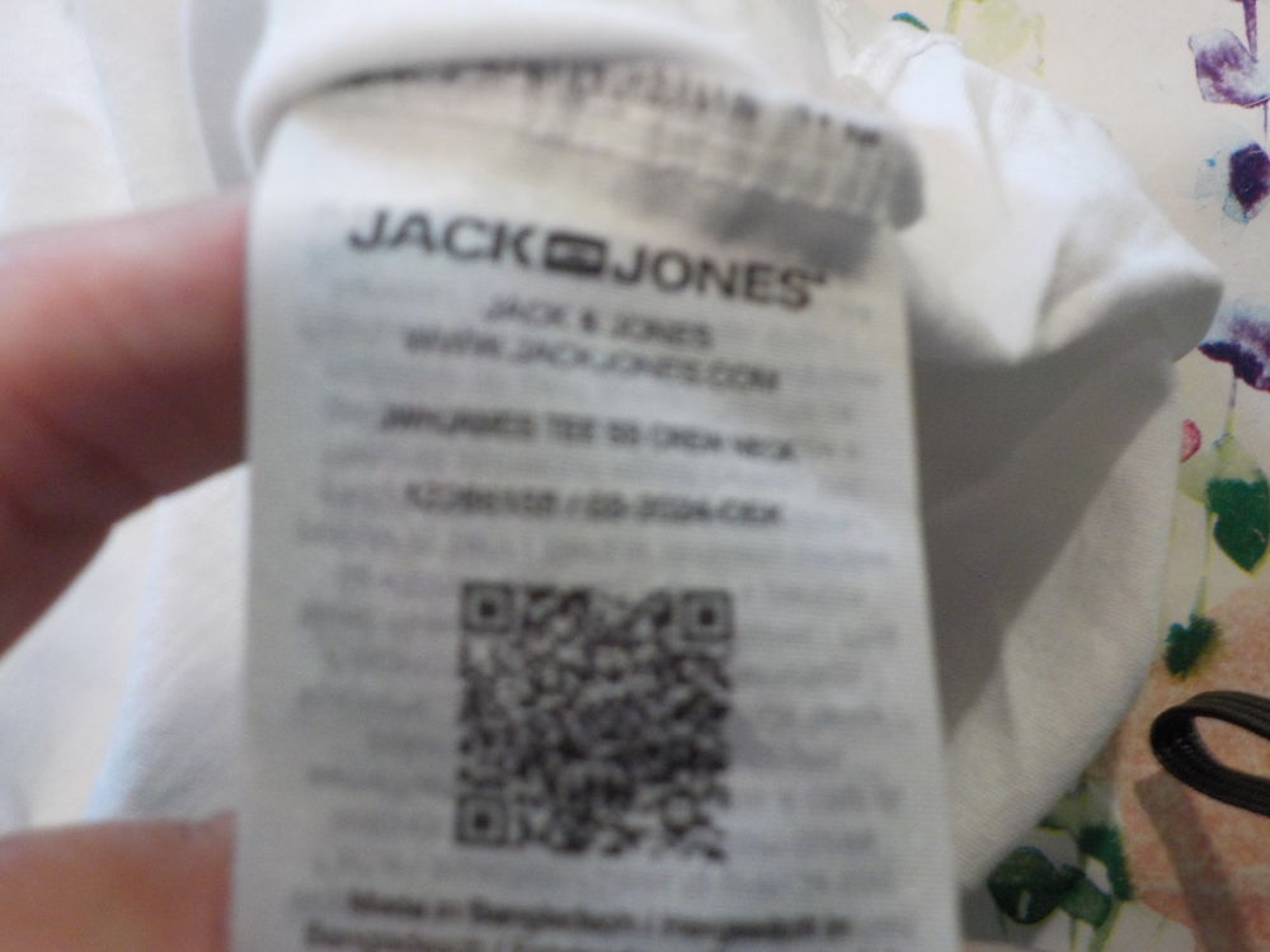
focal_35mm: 30
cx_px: 635
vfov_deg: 46.8
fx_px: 1101
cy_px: 476
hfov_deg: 60.0
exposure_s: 1/30
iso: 400
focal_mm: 4.1
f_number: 3.3
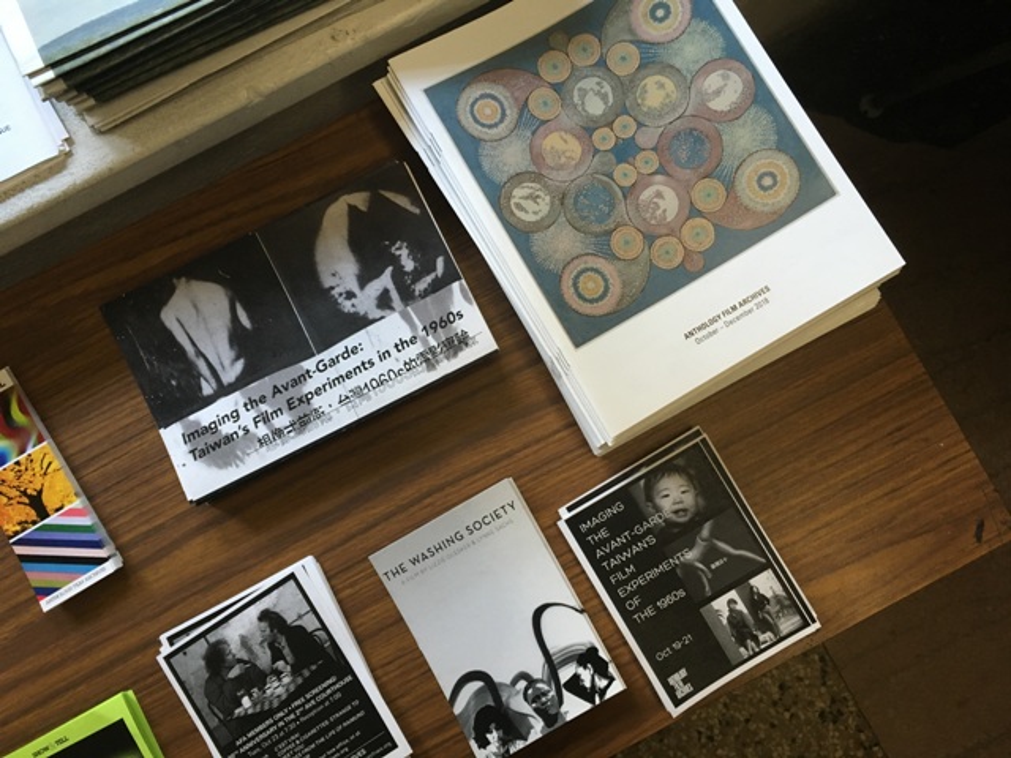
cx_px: 506
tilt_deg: -84.9
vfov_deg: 48.2
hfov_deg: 61.7
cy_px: 379
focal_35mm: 29
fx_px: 847
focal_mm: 4.15
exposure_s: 1/30
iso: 100
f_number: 2.2
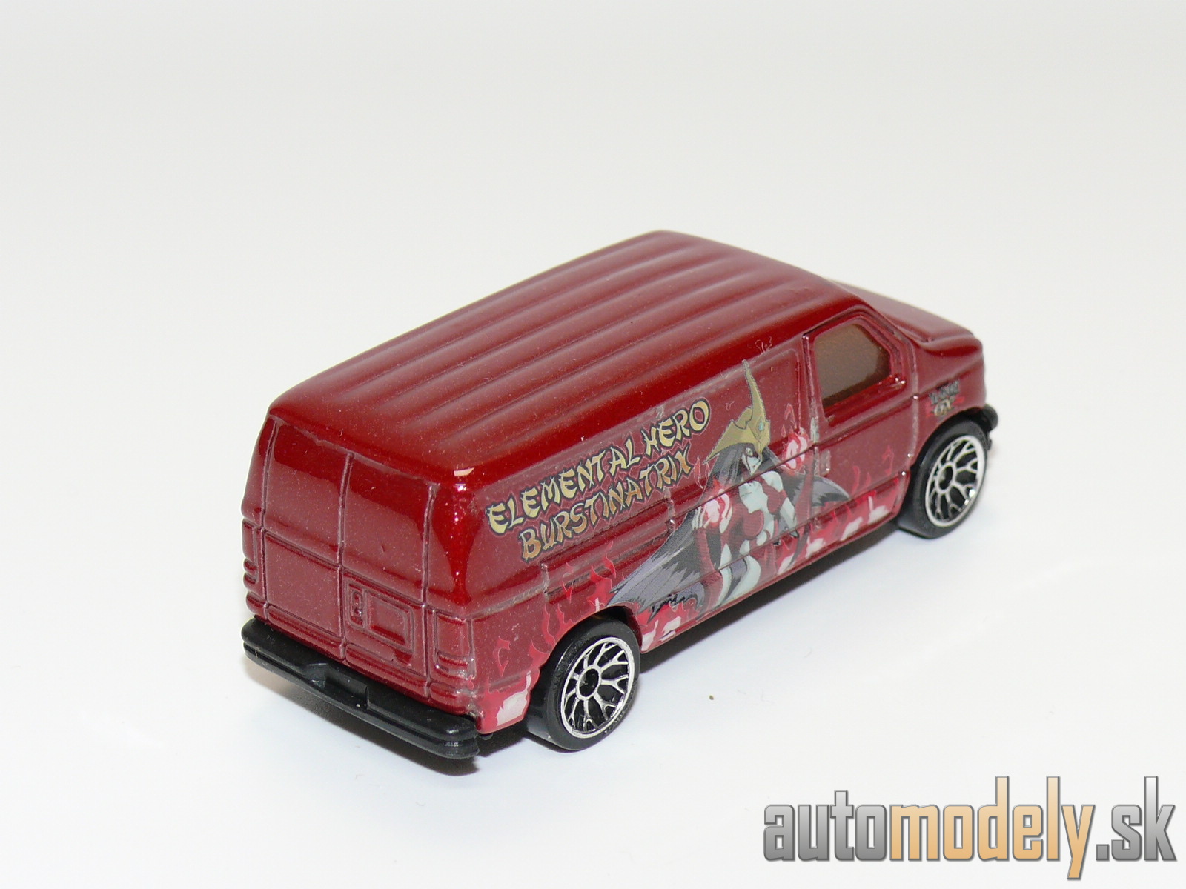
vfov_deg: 15.2
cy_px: 444
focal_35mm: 97
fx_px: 3323
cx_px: 593
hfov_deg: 20.2
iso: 100
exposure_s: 1/30
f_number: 4
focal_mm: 13.1
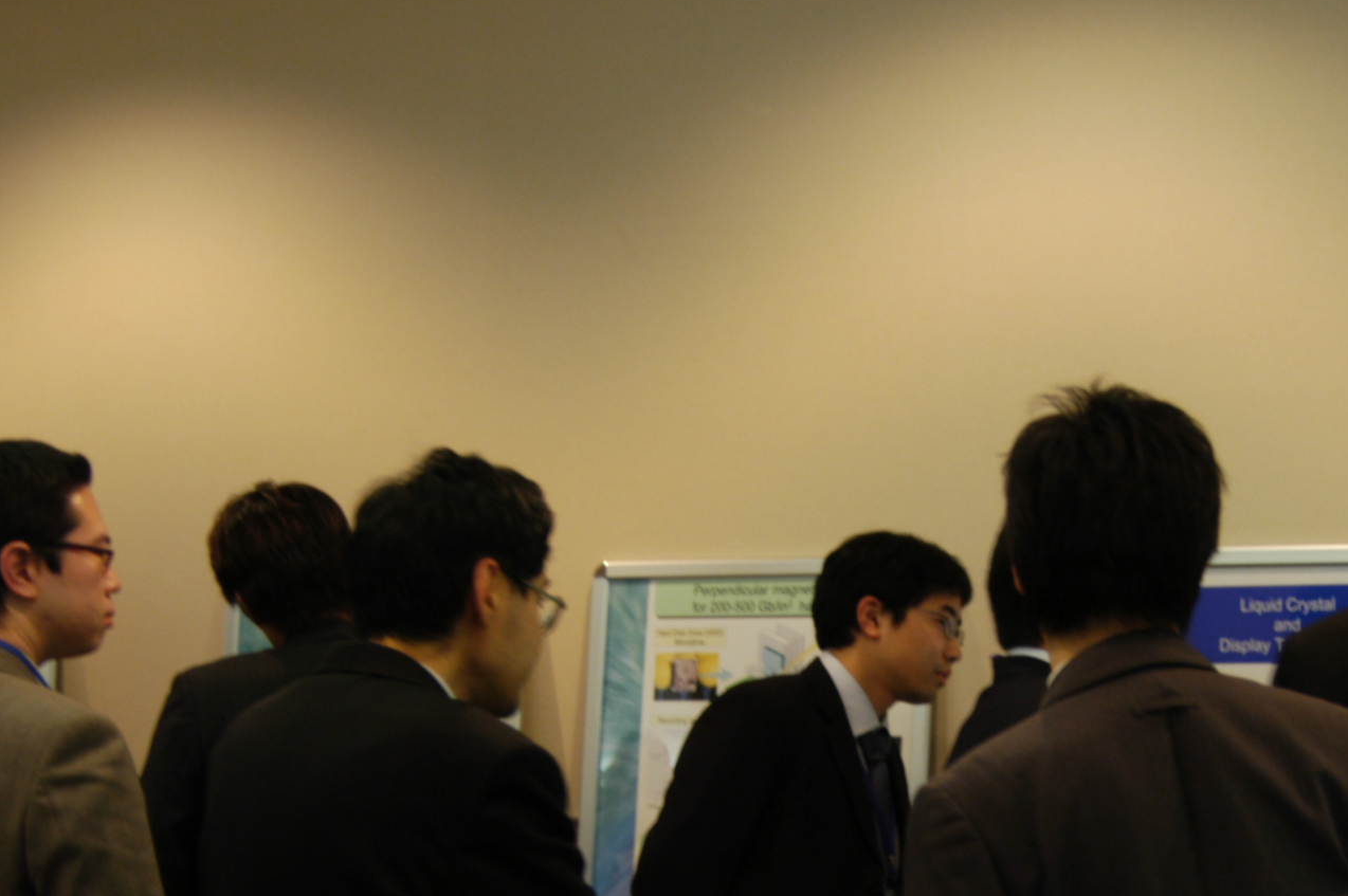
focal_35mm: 85
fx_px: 3180
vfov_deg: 15.7
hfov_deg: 23.7
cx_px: 981
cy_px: 898
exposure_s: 1/15
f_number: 3.5
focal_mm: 24
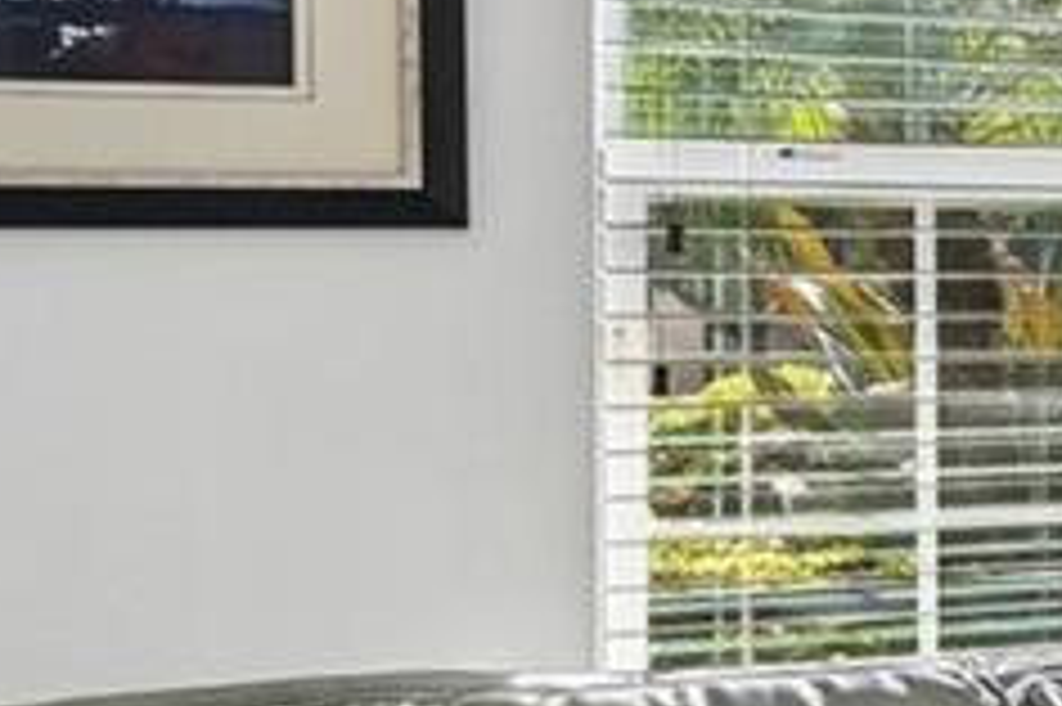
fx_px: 2800
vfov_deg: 14.4
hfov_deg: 15.2
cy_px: 310
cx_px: 2376
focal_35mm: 95
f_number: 8
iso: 400
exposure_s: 1/30
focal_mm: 14
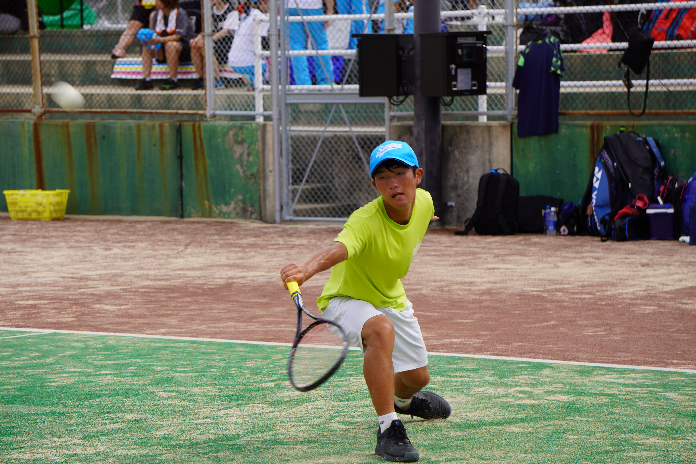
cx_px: 348
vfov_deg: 8.4
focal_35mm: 164
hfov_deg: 12.6
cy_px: 232
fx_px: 3161
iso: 100
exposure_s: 1/250
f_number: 6.3
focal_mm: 109
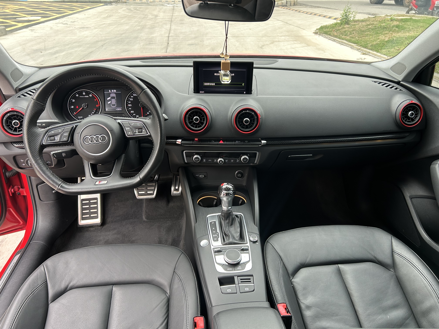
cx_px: 220
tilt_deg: -29.1
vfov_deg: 53.1
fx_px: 330
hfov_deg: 67.3
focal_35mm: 26
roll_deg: -1.6
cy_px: 164
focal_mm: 5.7
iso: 64
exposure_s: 1/121
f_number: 1.5
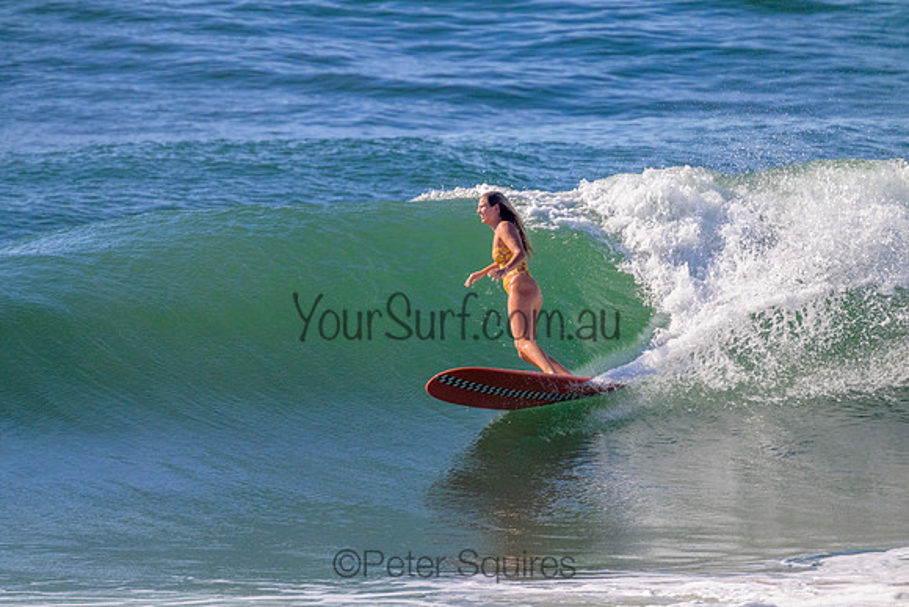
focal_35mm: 800
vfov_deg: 1.7
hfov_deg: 2.6
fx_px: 20204
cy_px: 304
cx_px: 454
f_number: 11
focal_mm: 800
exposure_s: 1/2000
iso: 1100
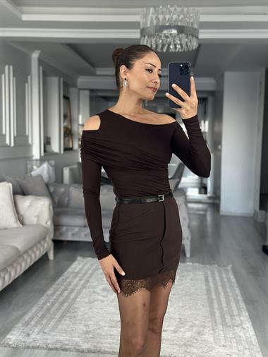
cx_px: 134
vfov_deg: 39.6
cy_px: 178
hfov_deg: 30.3
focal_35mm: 48
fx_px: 495
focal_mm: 6.86
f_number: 1.78
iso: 125
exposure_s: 1/68
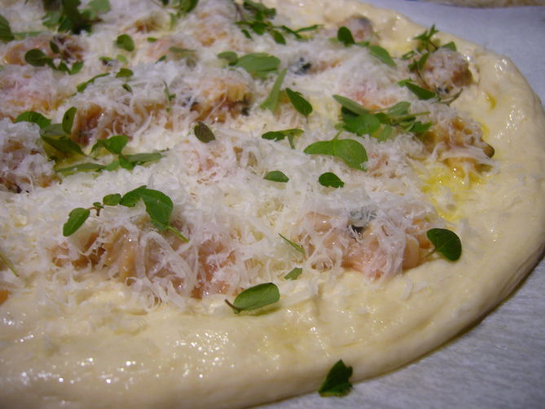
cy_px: 204
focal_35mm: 35
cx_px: 272
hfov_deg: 52.6
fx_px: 551
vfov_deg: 40.7
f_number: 2.8
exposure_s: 1/15
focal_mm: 5.8
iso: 100
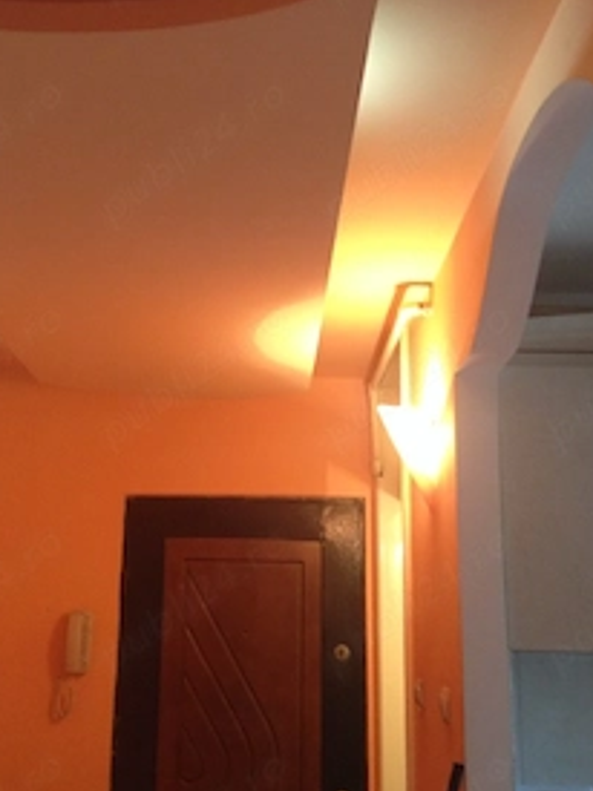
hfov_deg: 28.5
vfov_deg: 37.5
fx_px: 1166
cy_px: 411
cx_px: 250
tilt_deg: +13.1
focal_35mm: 51
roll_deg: +0.7
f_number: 2.4
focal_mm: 4.28
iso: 160
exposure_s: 1/20
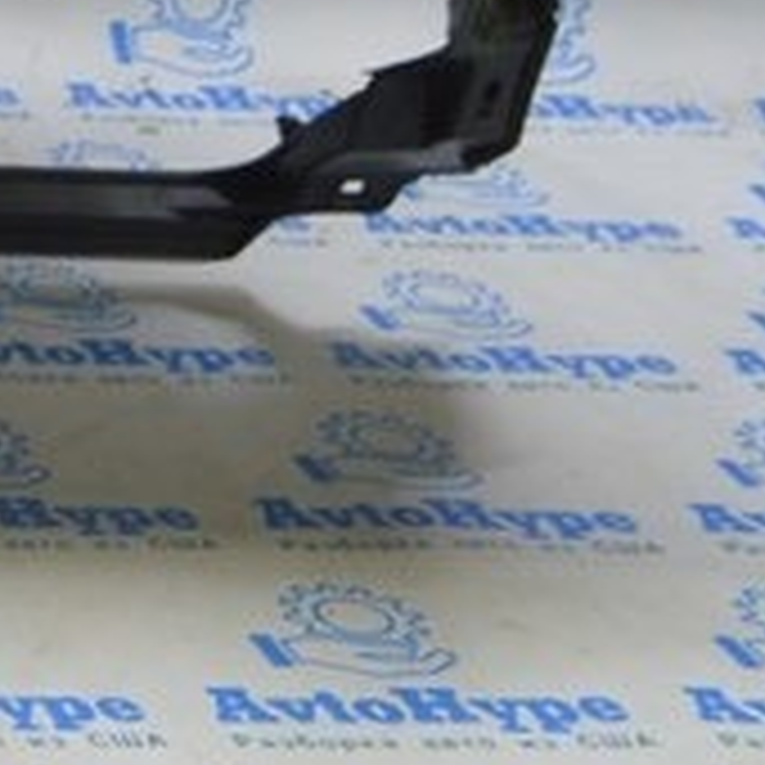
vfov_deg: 9.9
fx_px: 4225
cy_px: -556
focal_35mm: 169
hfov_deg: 8.7
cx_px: -1454
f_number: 5.6
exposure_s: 1/20
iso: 400
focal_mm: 22
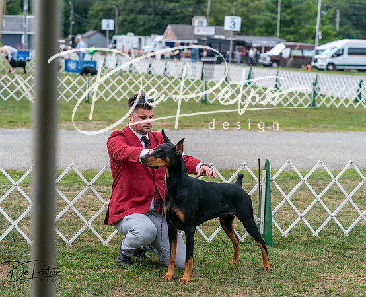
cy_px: 148
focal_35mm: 90
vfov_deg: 17.2
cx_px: 182
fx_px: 981
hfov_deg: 21.1
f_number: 4
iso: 400
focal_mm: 79
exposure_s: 1/1600
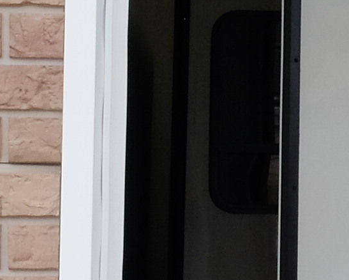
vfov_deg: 5.3
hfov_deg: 6.3
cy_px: 192
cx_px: 869
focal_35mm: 294
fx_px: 3038
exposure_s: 1/58
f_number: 16
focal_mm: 23
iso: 800
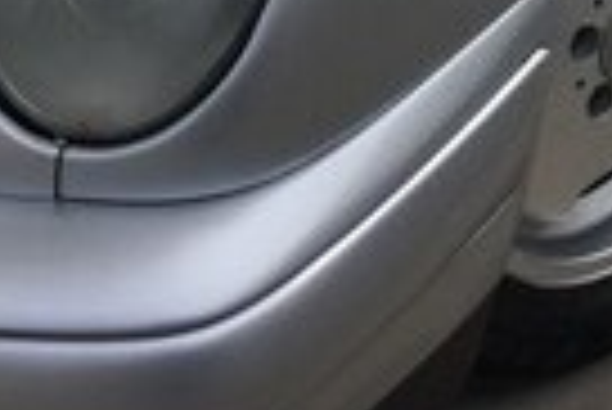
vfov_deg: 11.0
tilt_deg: -19.4
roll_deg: +1.3
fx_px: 1872
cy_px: -500
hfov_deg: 17.9
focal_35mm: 110
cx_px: 675
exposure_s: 1/2053
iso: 32
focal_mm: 4.15
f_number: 2.2
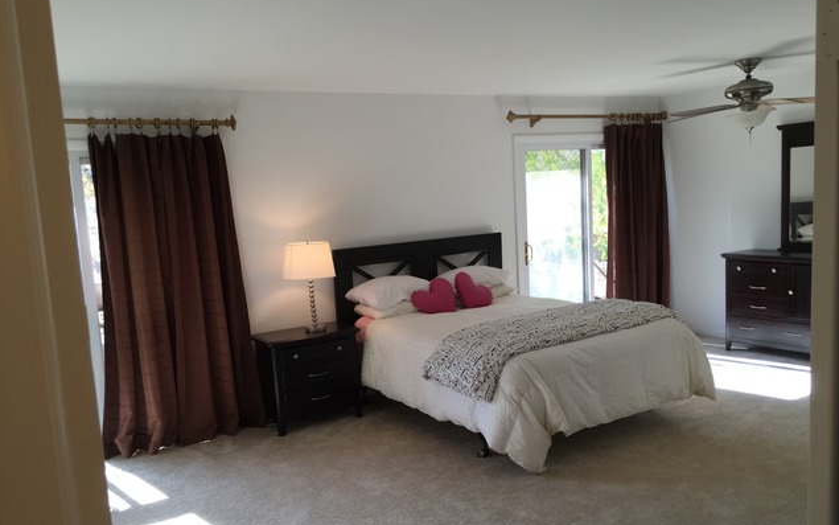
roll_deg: +1.8
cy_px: 298
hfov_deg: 61.2
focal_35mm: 31
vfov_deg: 40.5
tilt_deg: -7.7
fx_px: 709
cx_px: 418
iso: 50
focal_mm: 4.15
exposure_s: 1/120
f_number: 2.2
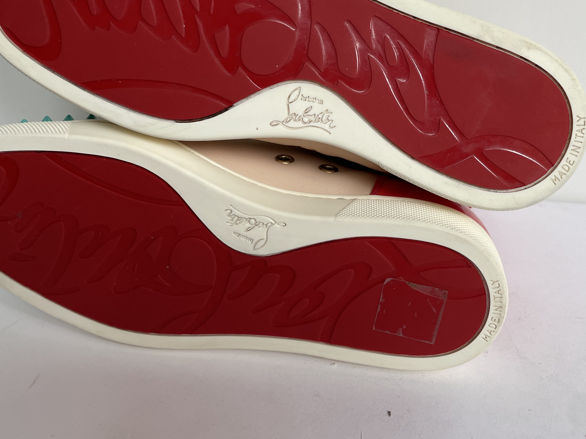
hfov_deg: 52.6
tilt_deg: -25.5
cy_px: 145
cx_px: 314
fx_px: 592
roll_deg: -1.8
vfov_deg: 40.2
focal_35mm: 35
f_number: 1.6
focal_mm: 4.2
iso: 80
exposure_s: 1/121
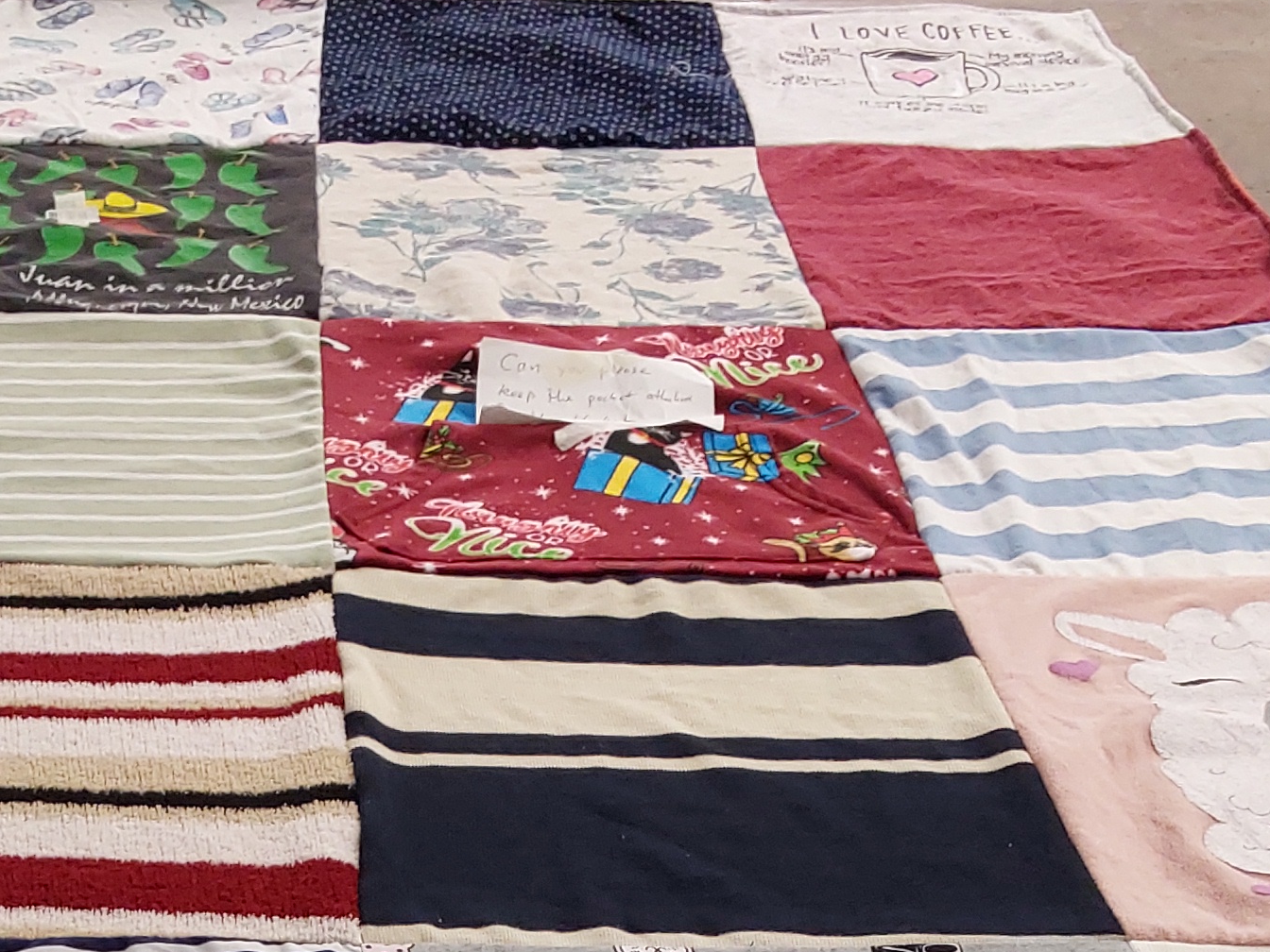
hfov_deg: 28.3
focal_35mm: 68
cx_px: 376
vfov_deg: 20.3
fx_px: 2495
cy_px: 1132
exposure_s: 1/50
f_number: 1.9
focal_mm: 2.91
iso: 100
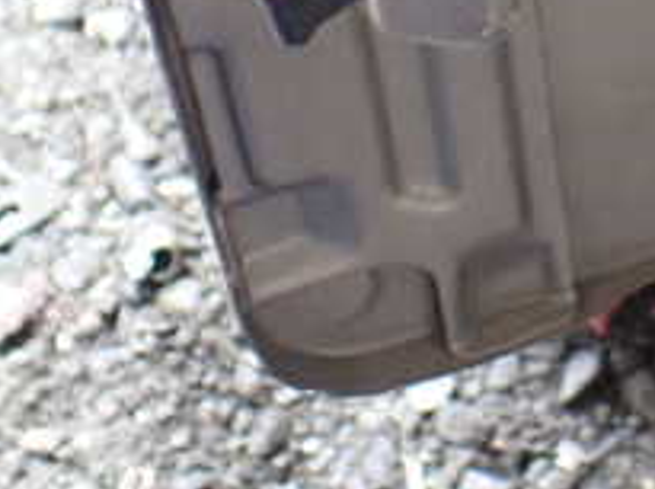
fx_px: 1662
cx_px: 700
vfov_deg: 15.6
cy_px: -221
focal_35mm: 88
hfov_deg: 21.3
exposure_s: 1/125
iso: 640
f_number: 2.3
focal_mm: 5.4
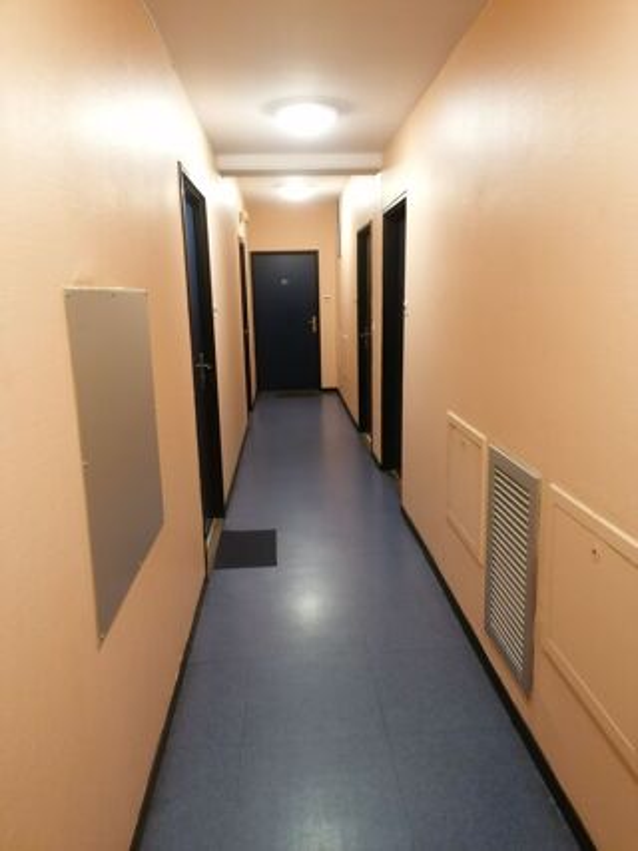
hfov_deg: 51.3
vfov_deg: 65.3
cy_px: 426
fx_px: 664
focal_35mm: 27
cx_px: 319
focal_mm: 4.75
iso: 640
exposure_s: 1/20
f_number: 1.8
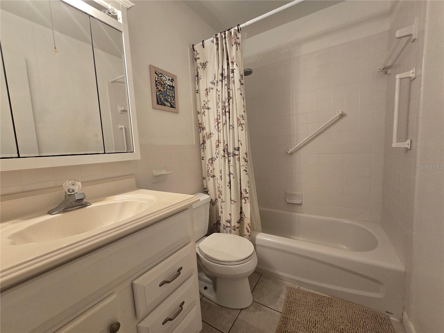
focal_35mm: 13
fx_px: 167
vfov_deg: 89.9
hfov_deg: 106.2
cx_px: 222
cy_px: 166
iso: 250
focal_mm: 2.2
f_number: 2.2
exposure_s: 1/60
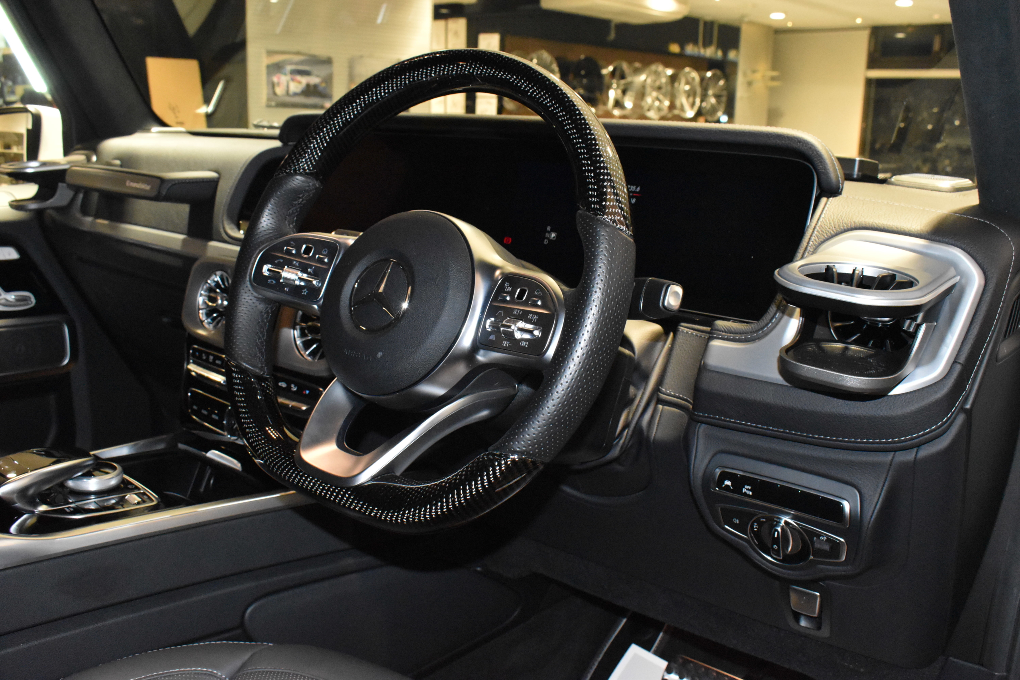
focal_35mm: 33
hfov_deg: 57.2
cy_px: 340
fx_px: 935
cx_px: 510
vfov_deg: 40.0
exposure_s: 1/60
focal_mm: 22
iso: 6400
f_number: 8
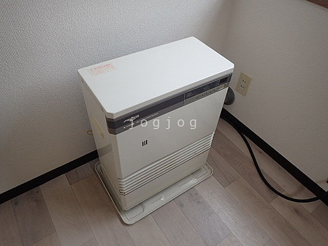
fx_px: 237
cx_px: 164
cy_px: 123
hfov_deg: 69.4
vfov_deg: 54.9
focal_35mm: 25
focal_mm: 4.5
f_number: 2
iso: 100
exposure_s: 1/100
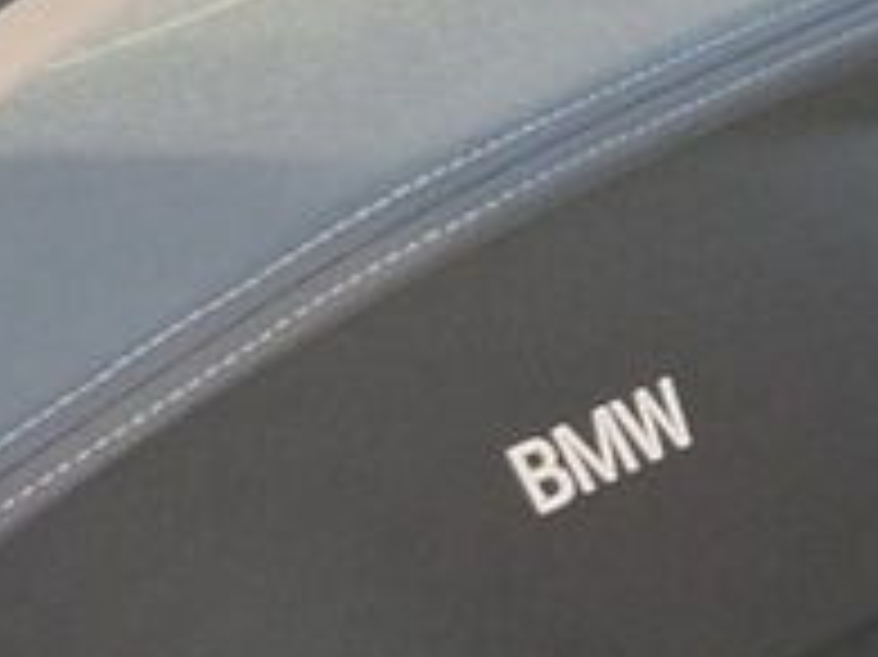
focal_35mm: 170
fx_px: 4309
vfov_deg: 8.3
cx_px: 2643
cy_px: 1341
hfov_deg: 9.2
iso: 50
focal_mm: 5.54
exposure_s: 1/118
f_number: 1.8
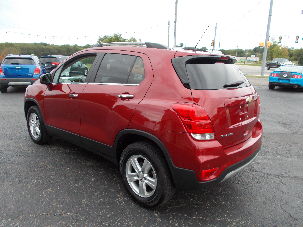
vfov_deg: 53.1
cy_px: 114
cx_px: 152
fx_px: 228
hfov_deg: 67.3
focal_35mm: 26
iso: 80
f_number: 3.2
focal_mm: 4.6
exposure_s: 1/100
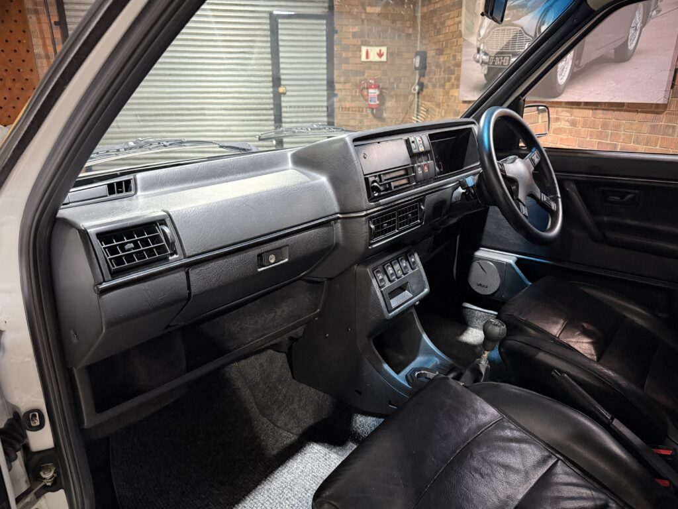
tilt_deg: -19.0
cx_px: 339
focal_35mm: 24
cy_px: 254
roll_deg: -0.2
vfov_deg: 56.8
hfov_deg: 71.6
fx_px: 470
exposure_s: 1/33
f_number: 1.78
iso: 800
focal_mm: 6.76
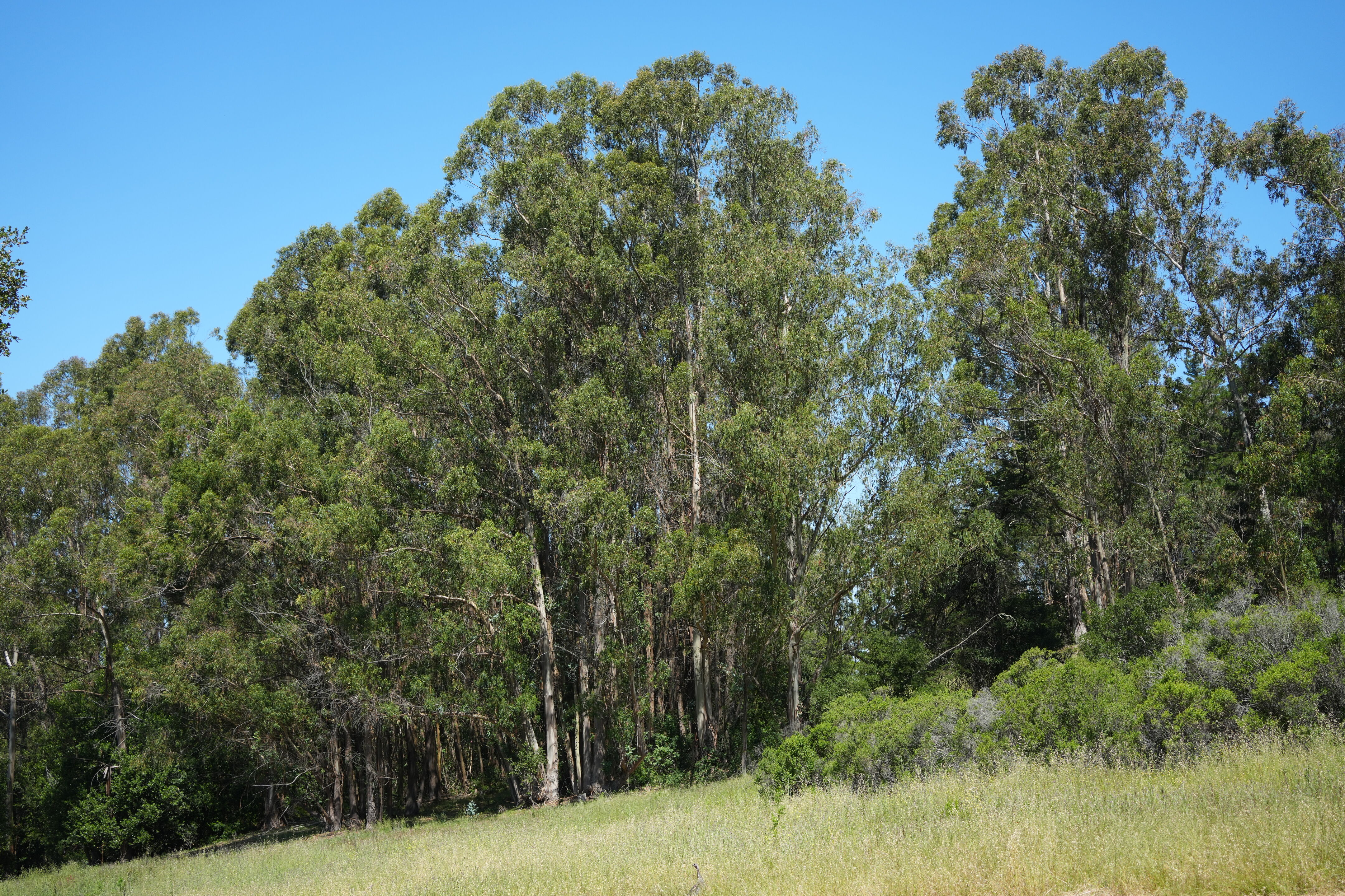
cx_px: 672
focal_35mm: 50
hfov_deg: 39.6
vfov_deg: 27.0
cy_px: 448
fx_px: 1868
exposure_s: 1/1250
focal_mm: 50
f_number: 4.5
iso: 320
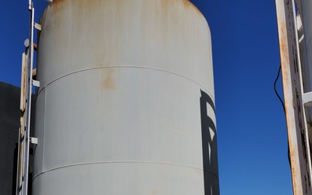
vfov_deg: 31.8
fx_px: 315
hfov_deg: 52.8
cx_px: 156
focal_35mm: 37
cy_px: 195
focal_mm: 4.3
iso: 50
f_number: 2.4
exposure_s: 1/4717
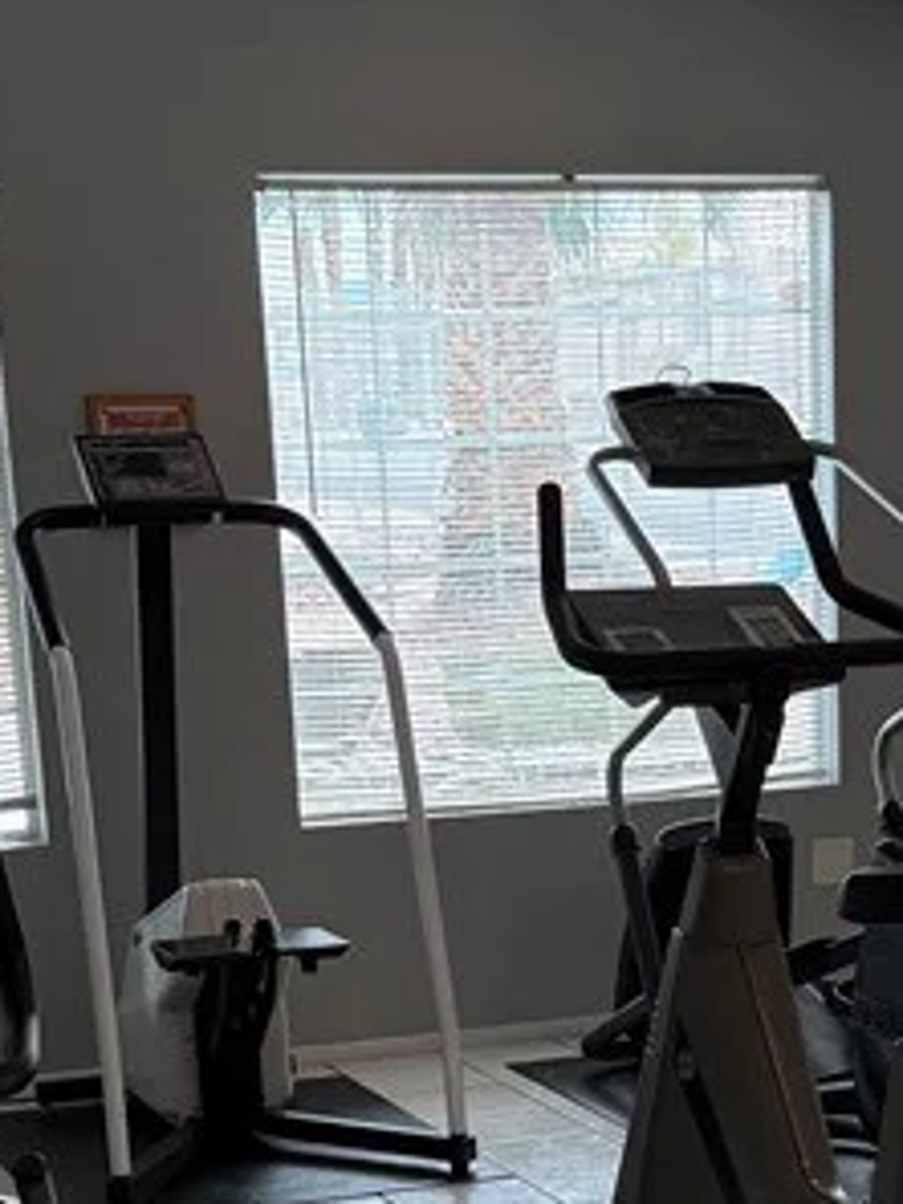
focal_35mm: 83
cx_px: 691
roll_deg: +1.9
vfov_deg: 22.4
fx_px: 2887
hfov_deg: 17.7
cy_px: 1289
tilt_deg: -14.6
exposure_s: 1/239
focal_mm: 6.76
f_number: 1.78
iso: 100
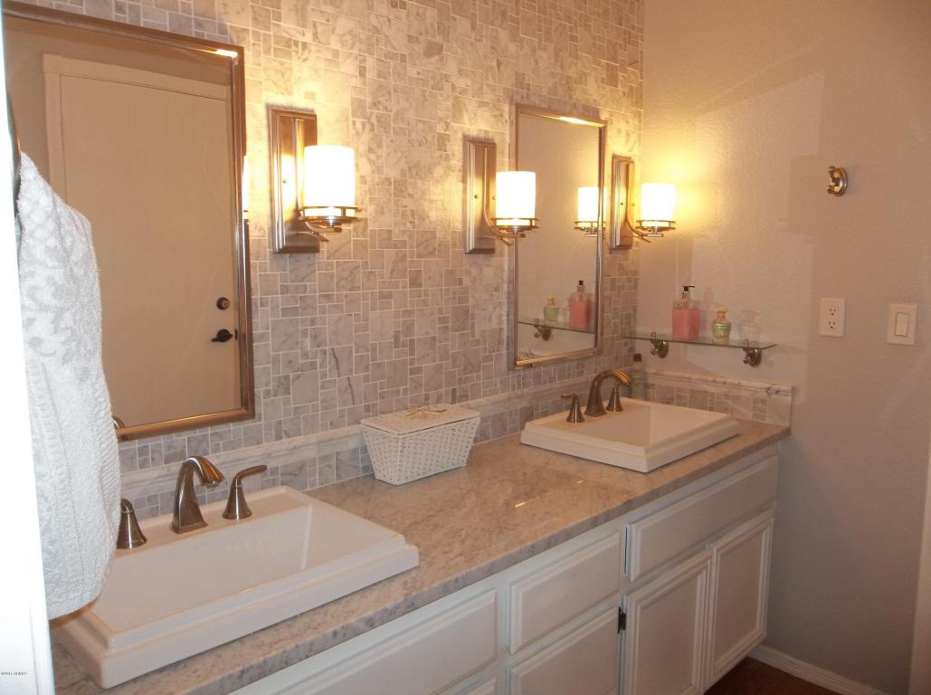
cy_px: 348
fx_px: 725
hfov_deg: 65.4
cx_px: 466
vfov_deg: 51.2
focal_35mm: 27
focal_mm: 4.9
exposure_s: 1/30
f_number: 3.5
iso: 80
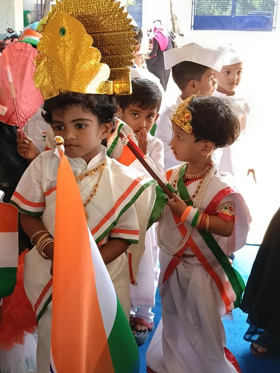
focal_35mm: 47
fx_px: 507
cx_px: 140
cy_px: 186
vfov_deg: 40.4
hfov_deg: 30.9
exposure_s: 1/100
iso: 250
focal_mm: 3.98
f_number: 1.8
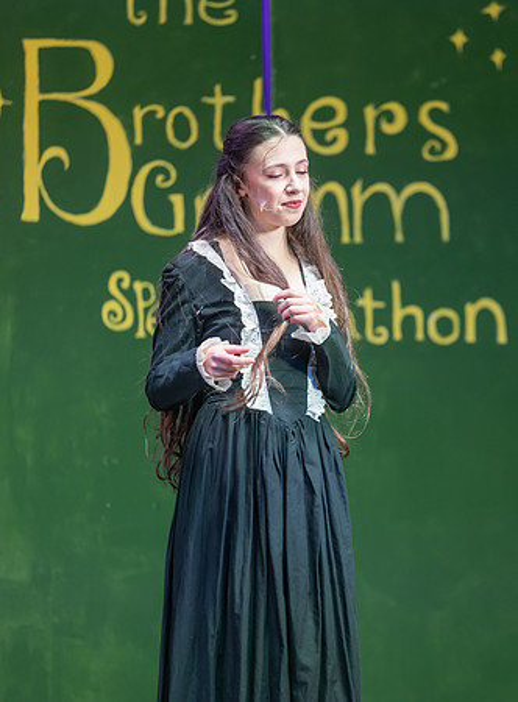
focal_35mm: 298
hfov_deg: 4.9
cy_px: 354
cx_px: 367
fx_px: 6010
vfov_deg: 6.7
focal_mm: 200
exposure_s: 1/400
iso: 1400
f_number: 2.8
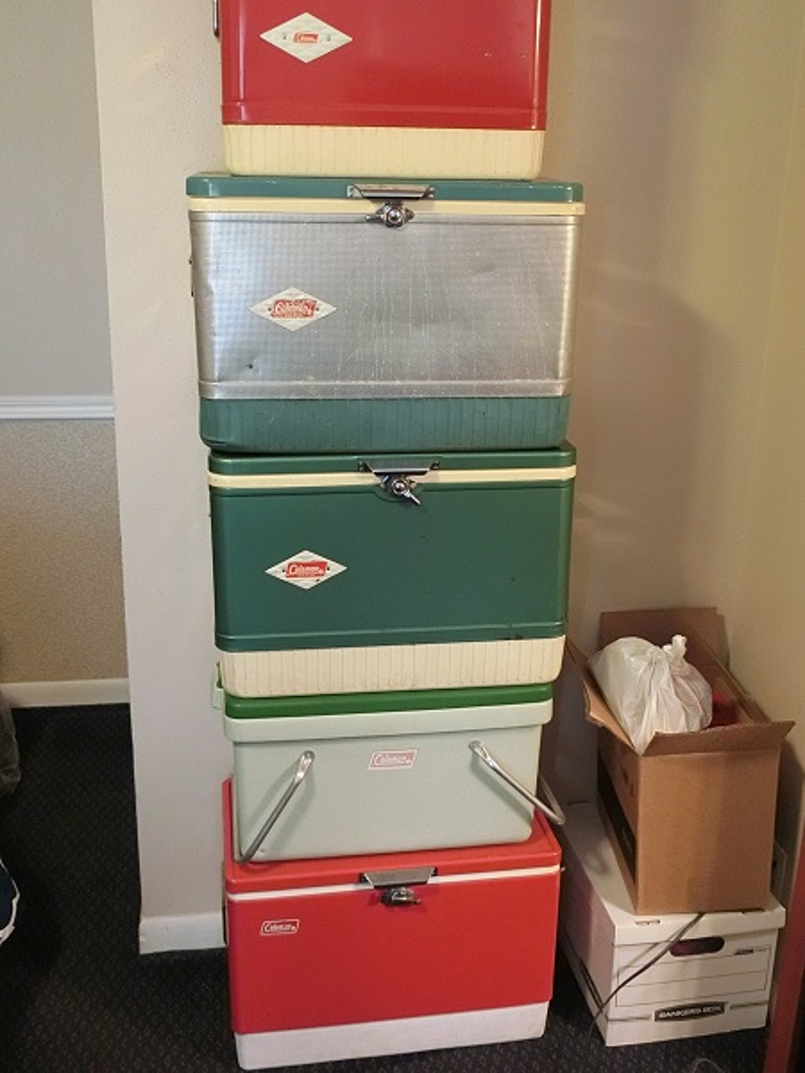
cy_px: 536
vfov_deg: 47.9
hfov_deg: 36.8
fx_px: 1209
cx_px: 402
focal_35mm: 39
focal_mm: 6.9
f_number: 4.1
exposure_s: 1/10
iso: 500
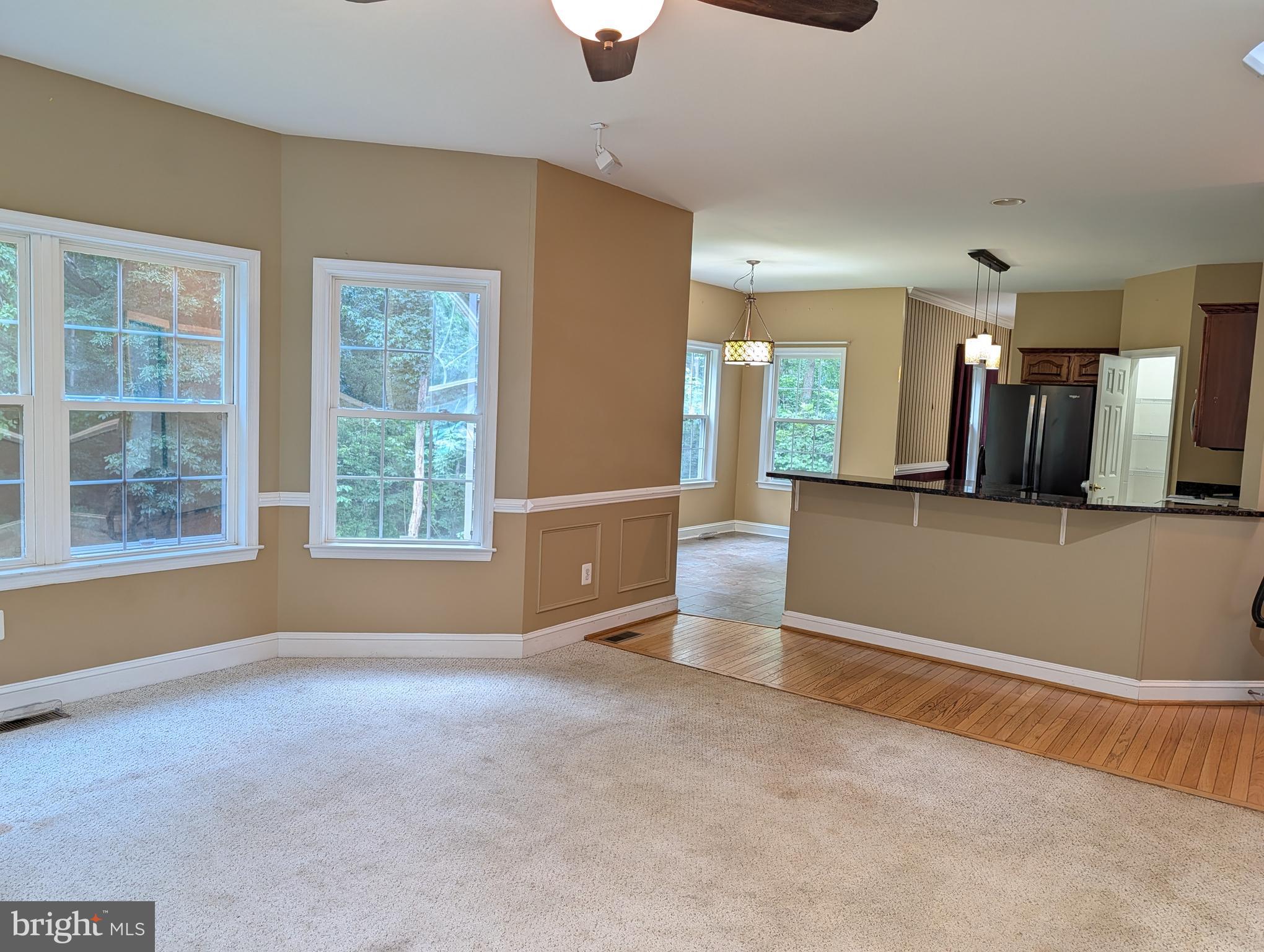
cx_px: 632
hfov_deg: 71.5
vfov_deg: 56.9
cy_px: 476
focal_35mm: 24
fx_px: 878
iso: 119
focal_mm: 6.9
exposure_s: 1/30.3
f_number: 1.68
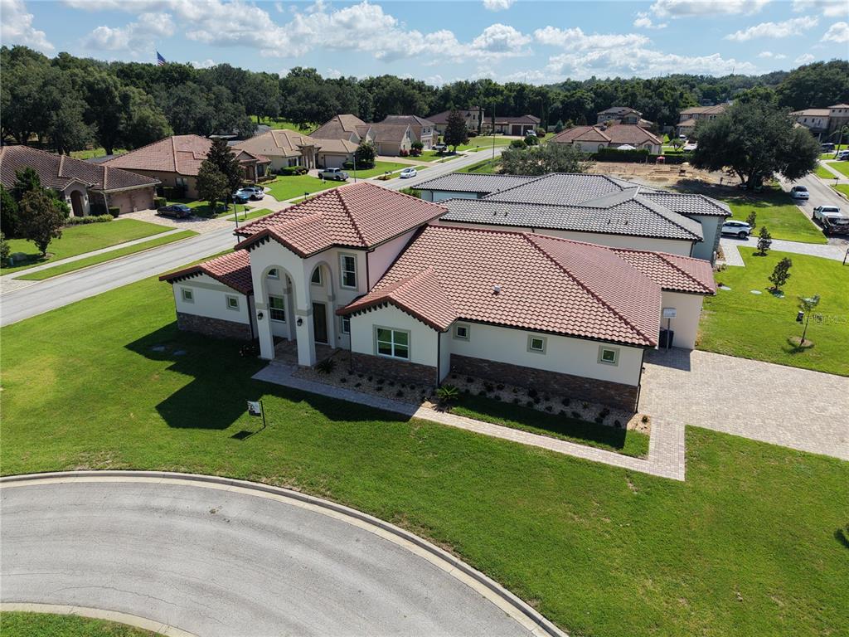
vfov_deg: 56.8
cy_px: 318
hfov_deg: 71.6
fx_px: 589
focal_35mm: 24
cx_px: 424
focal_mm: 8.67
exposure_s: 1/8000
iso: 400
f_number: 1.8
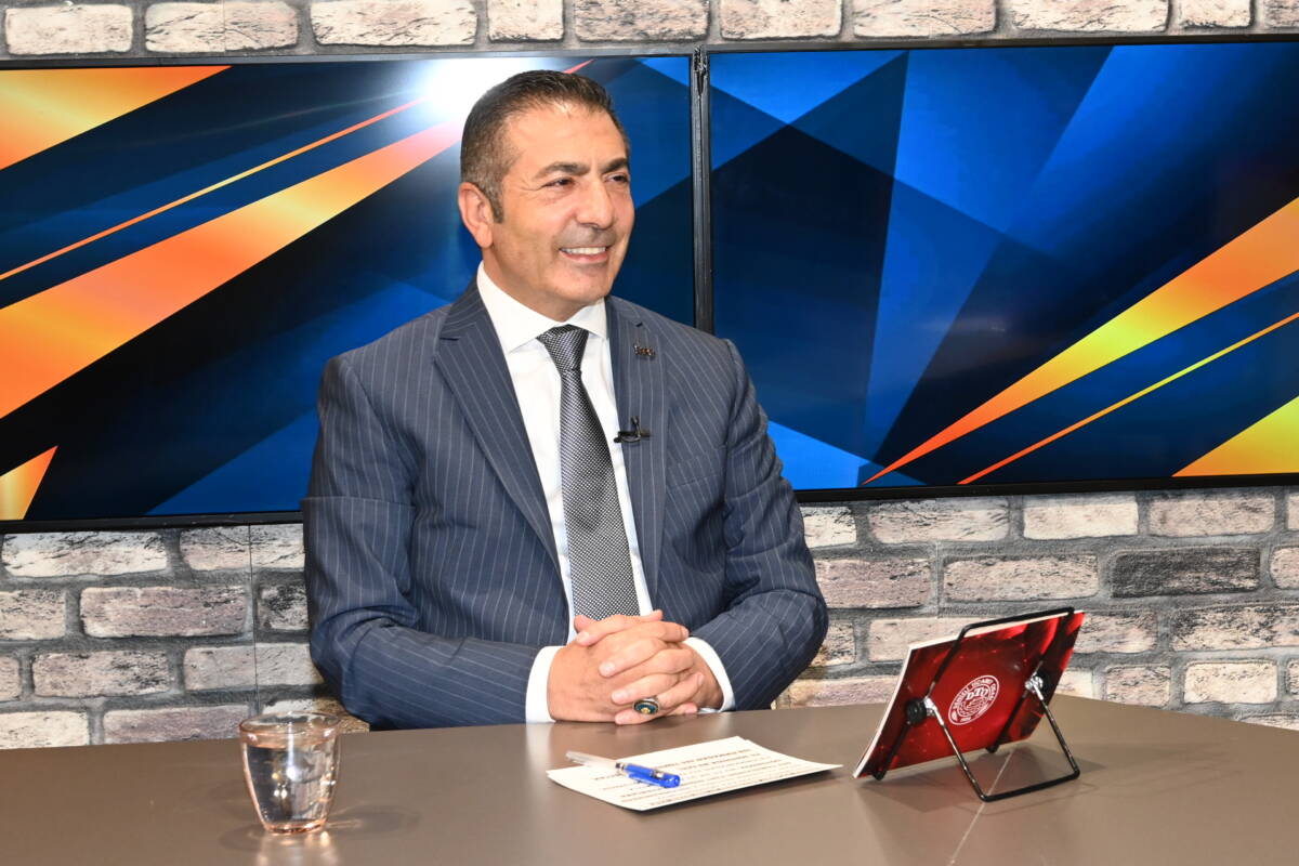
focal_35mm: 30
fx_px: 1082
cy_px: 433
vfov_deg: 43.6
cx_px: 650
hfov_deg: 61.9
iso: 800
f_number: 6.3
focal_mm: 30
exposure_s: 1/60
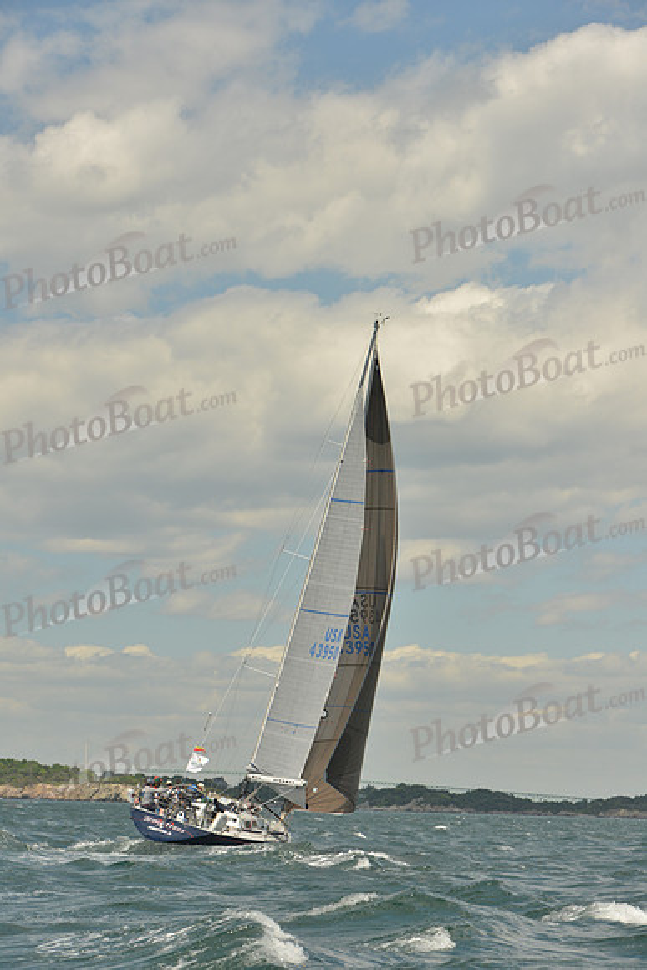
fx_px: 2694
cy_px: 485
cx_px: 324
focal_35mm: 100
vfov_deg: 20.4
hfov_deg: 13.7
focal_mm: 100
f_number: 7.1
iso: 400
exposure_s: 1/800
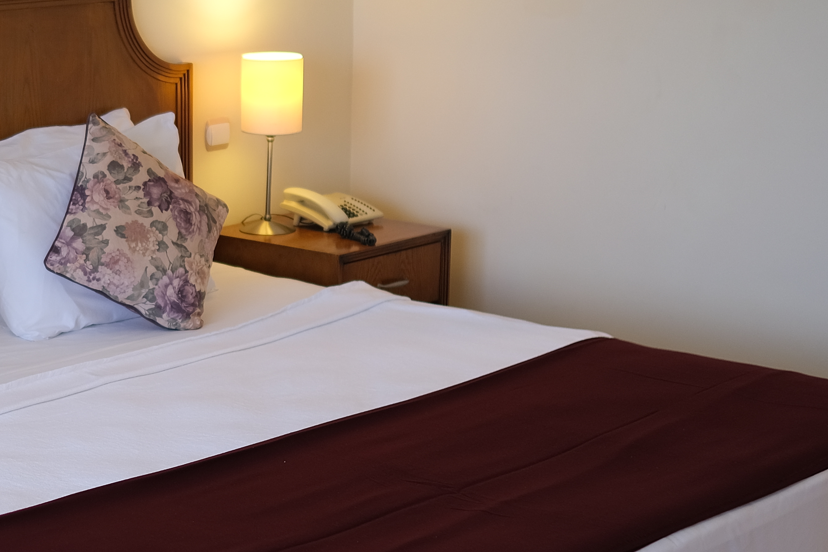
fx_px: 1909
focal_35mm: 83
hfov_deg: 23.7
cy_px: 337
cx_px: 54
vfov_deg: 16.4
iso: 160
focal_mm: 23
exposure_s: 1/80
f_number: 1.4
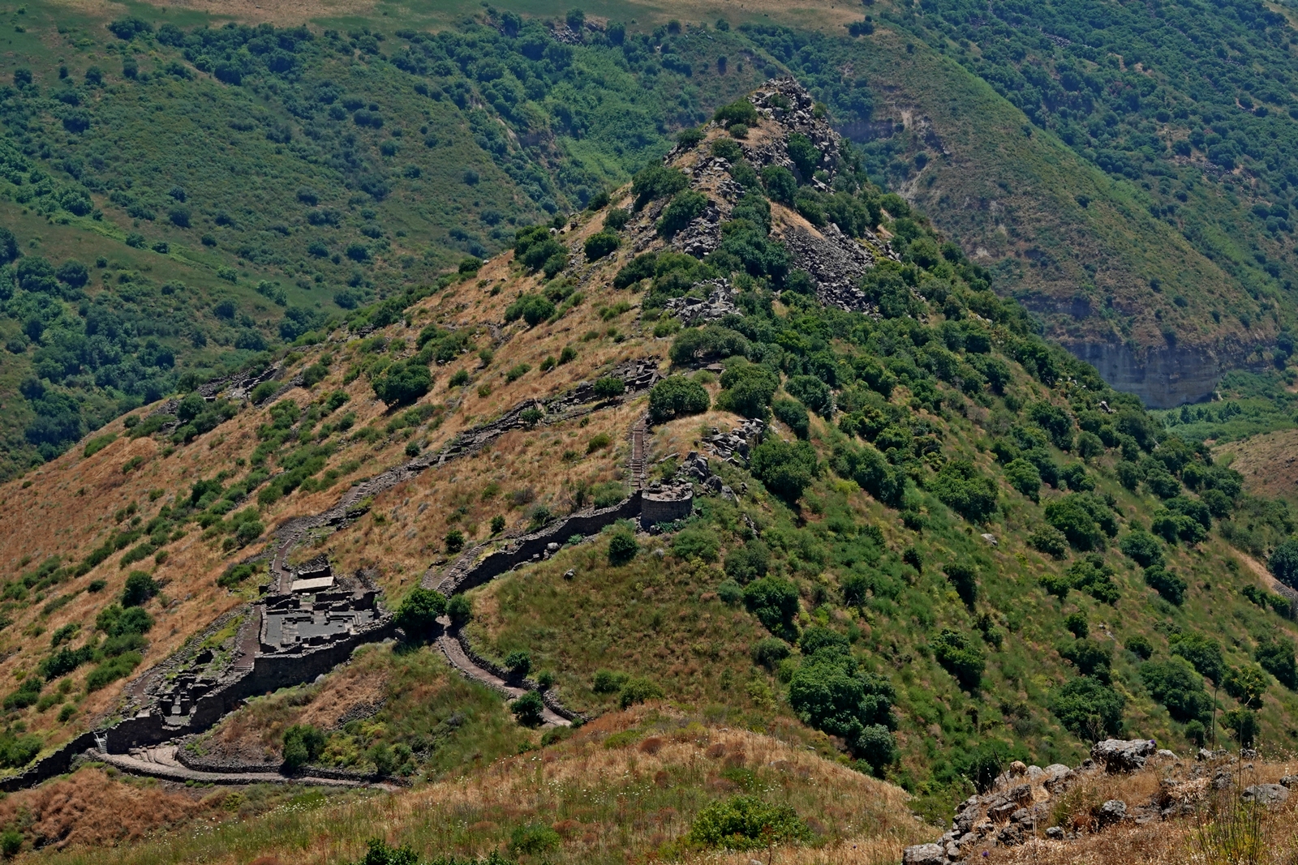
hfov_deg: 23.9
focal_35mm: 85
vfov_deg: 16.1
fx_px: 3065
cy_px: 432
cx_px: 649
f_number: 13
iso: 100
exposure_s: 1/80
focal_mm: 31.33
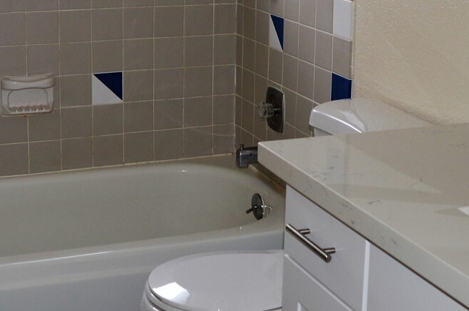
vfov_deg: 19.0
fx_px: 911
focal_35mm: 70
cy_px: 19
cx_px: 217
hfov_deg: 28.9
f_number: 4
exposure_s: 1/80
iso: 400
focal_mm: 18
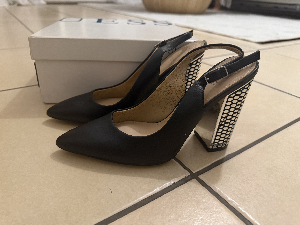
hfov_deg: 71.6
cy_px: 112
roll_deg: -2.8
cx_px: 150
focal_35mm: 24
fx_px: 208
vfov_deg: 56.8
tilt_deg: -29.0
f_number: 1.78
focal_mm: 6.76
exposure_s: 1/33
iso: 800
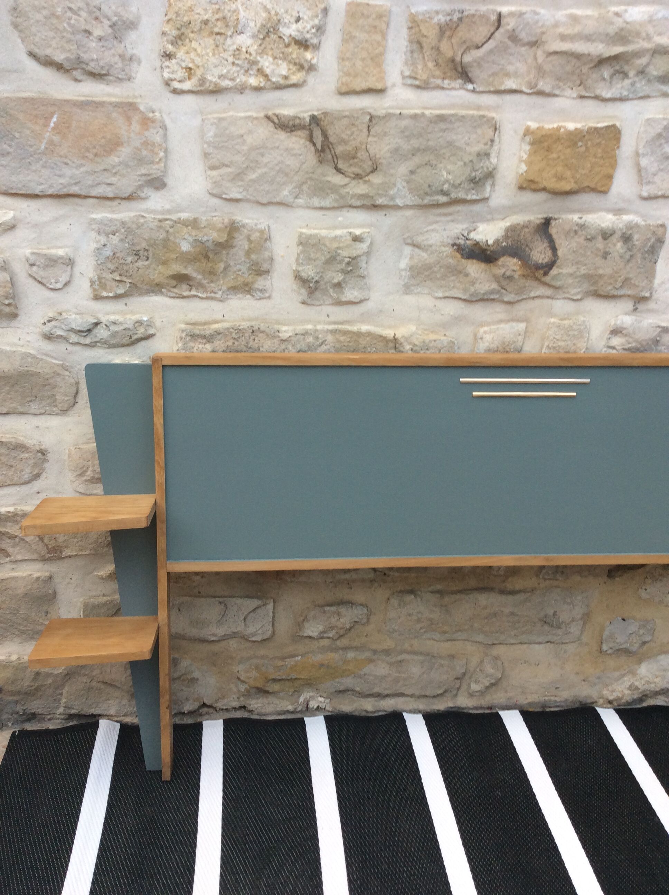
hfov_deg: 44.1
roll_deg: -2.6
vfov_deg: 56.9
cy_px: 448
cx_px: 334
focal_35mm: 32
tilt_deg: -21.4
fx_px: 827
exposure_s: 1/101
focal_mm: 3.3
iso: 32
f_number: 2.4
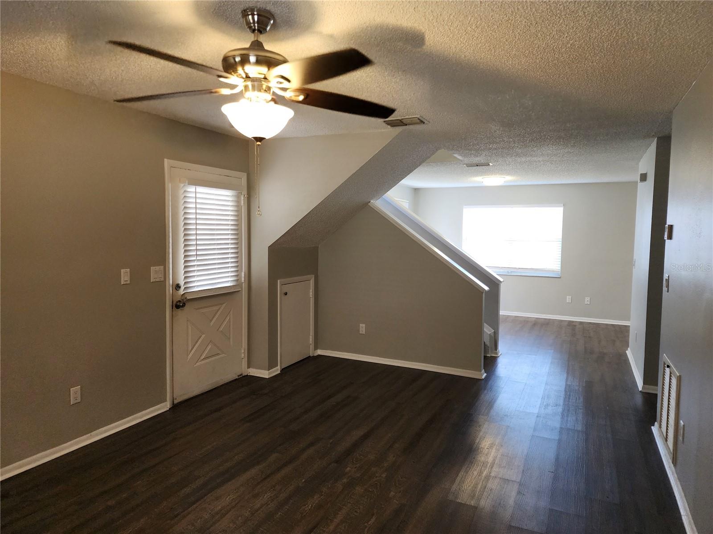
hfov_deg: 73.9
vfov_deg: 58.9
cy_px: 267
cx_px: 356
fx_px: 474
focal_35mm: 23
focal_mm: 6.4
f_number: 1.8
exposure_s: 1/120
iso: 250
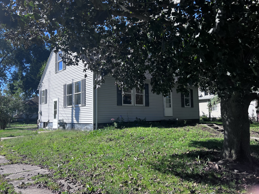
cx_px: 126
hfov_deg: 65.3
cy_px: 97
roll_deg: -0.2
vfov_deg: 51.3
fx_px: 202
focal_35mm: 27
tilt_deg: +4.9
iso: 50
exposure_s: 1/1377
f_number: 1.5
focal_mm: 5.7
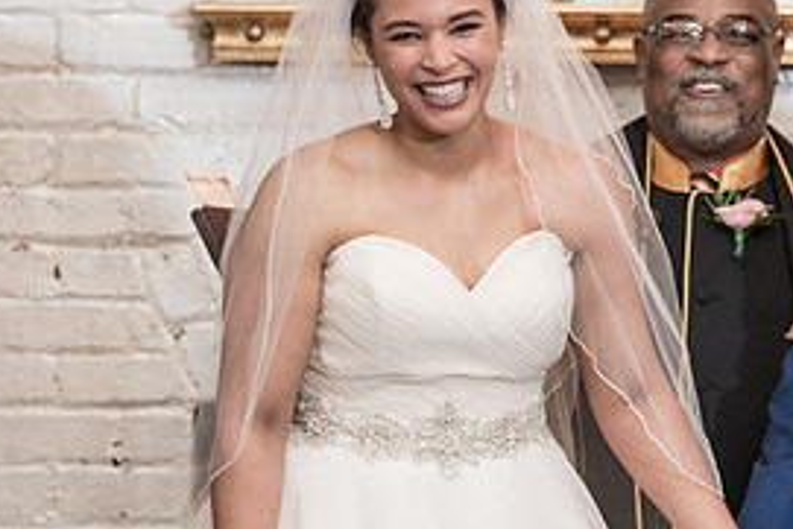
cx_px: 633
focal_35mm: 390
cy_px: 253
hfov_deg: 5.3
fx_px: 8595
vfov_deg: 3.5
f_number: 4
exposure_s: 1/100
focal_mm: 161
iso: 2000
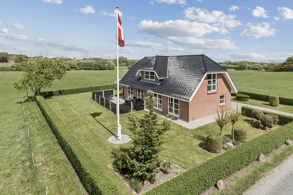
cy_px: 98
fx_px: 159
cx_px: 146
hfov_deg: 85.4
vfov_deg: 63.2
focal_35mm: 20
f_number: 8
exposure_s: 1/1000
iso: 250
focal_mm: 13
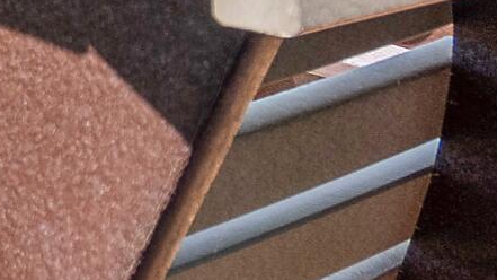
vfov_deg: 10.2
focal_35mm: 107
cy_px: -338
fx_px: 1410
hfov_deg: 10.1
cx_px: -1168
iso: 100
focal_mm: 10
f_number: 5.6
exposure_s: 1/125
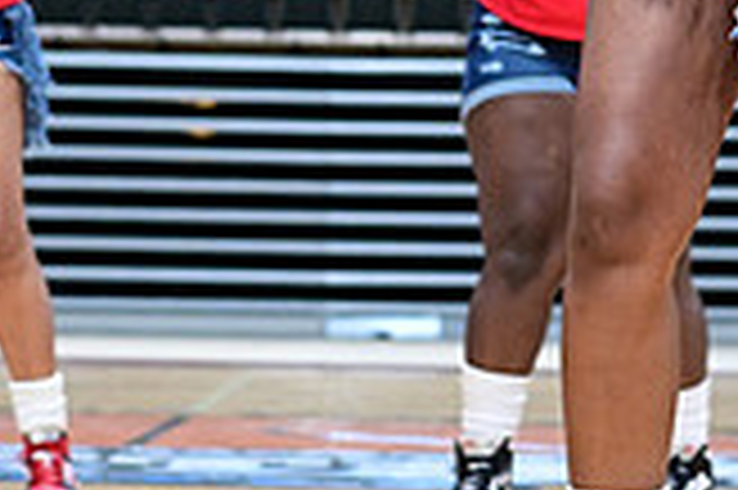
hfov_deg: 11.6
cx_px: 513
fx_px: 3625
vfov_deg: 7.6
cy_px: -319
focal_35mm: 177
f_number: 3.2
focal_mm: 50
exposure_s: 1/1000
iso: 6400
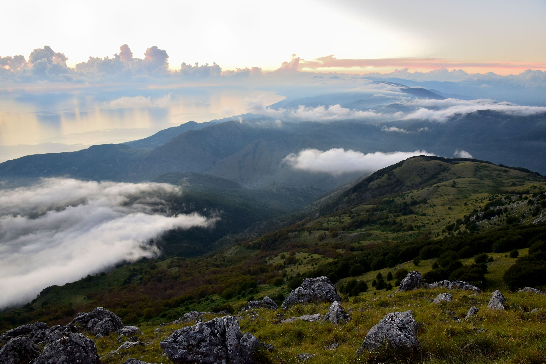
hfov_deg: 73.7
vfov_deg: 53.1
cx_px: 273
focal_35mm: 24
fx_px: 364
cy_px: 182
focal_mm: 16
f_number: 7.1
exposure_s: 1/25
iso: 400
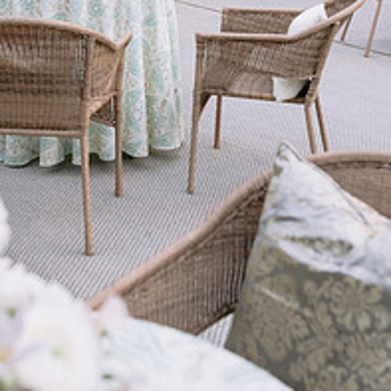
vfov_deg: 24.4
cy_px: 20
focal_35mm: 68
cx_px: 181
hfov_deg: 25.4
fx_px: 869
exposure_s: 1/125
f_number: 4
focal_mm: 35
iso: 400
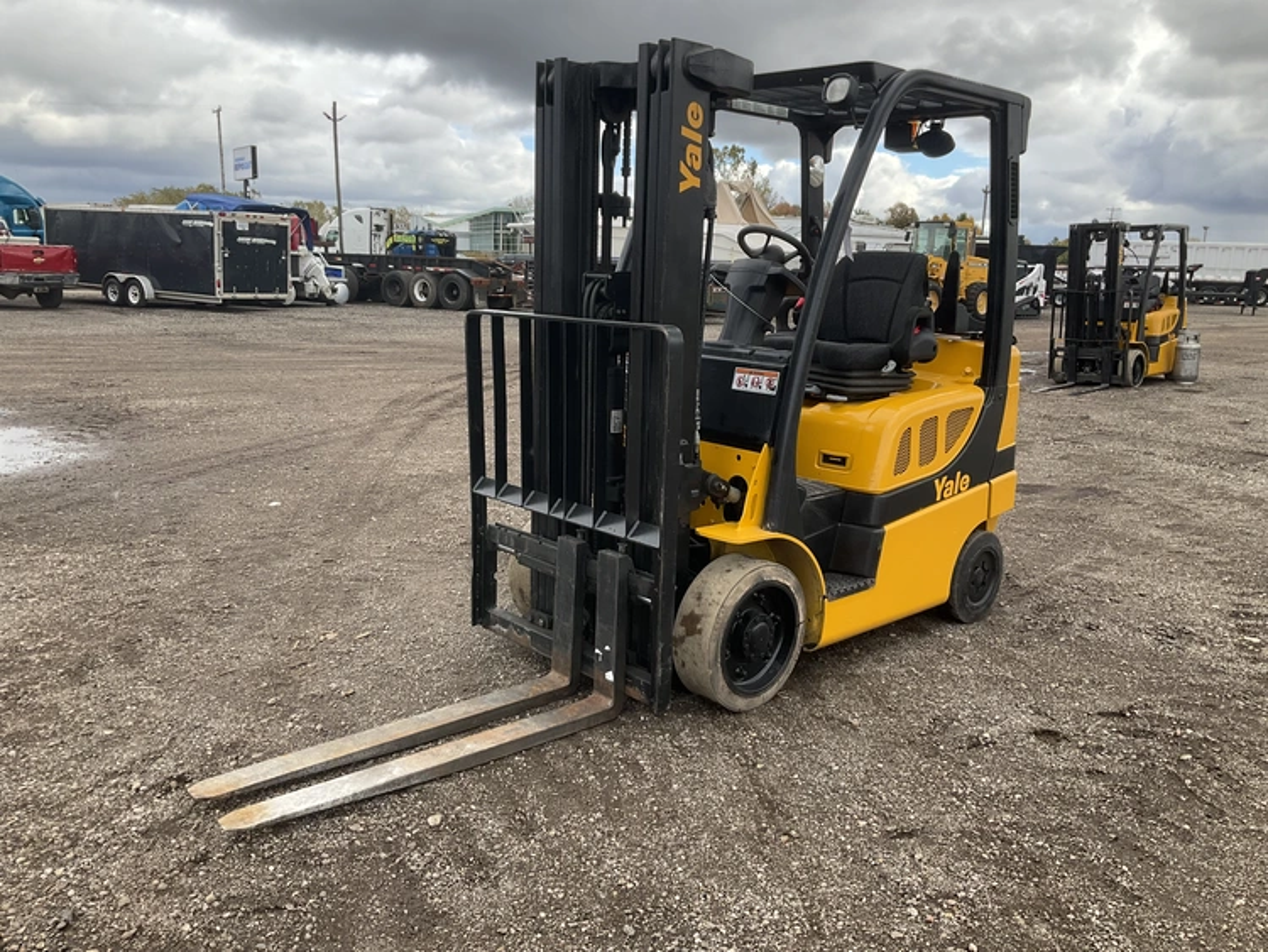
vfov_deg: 48.3
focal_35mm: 29
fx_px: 1063
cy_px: 476
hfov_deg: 61.6
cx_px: 634
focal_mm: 3
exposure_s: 1/419
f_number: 1.8
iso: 25
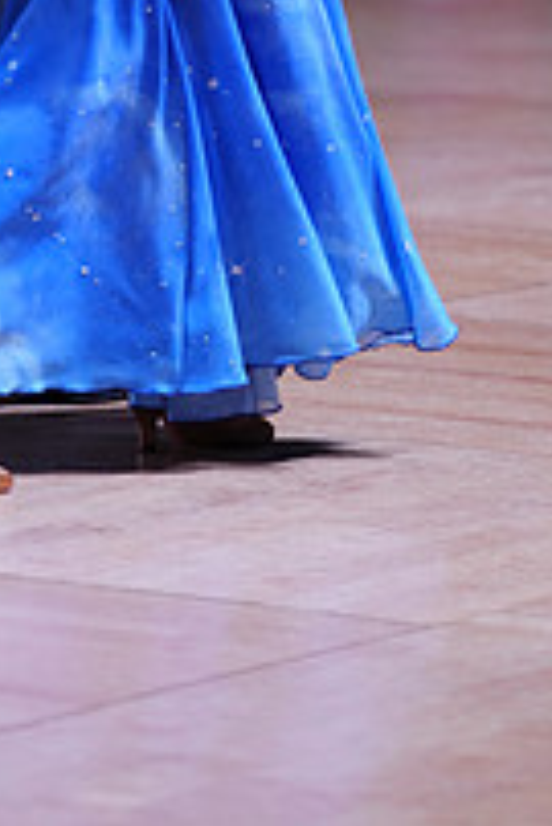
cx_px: 170
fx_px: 7531
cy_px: -356
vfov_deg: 6.2
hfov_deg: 4.2
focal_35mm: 328
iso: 640
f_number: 2.8
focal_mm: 114
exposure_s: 1/500
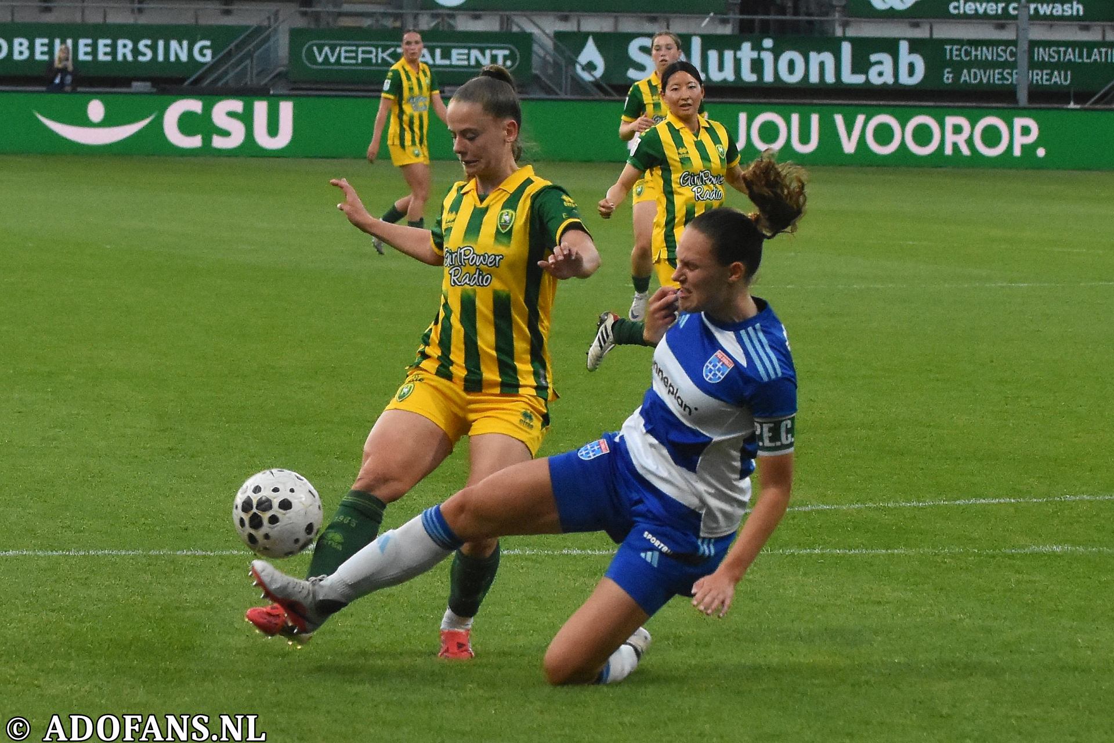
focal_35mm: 105
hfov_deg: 19.5
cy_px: 372
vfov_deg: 13.0
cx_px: 557
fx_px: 3249
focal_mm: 70
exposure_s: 1/1000
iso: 3600
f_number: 4
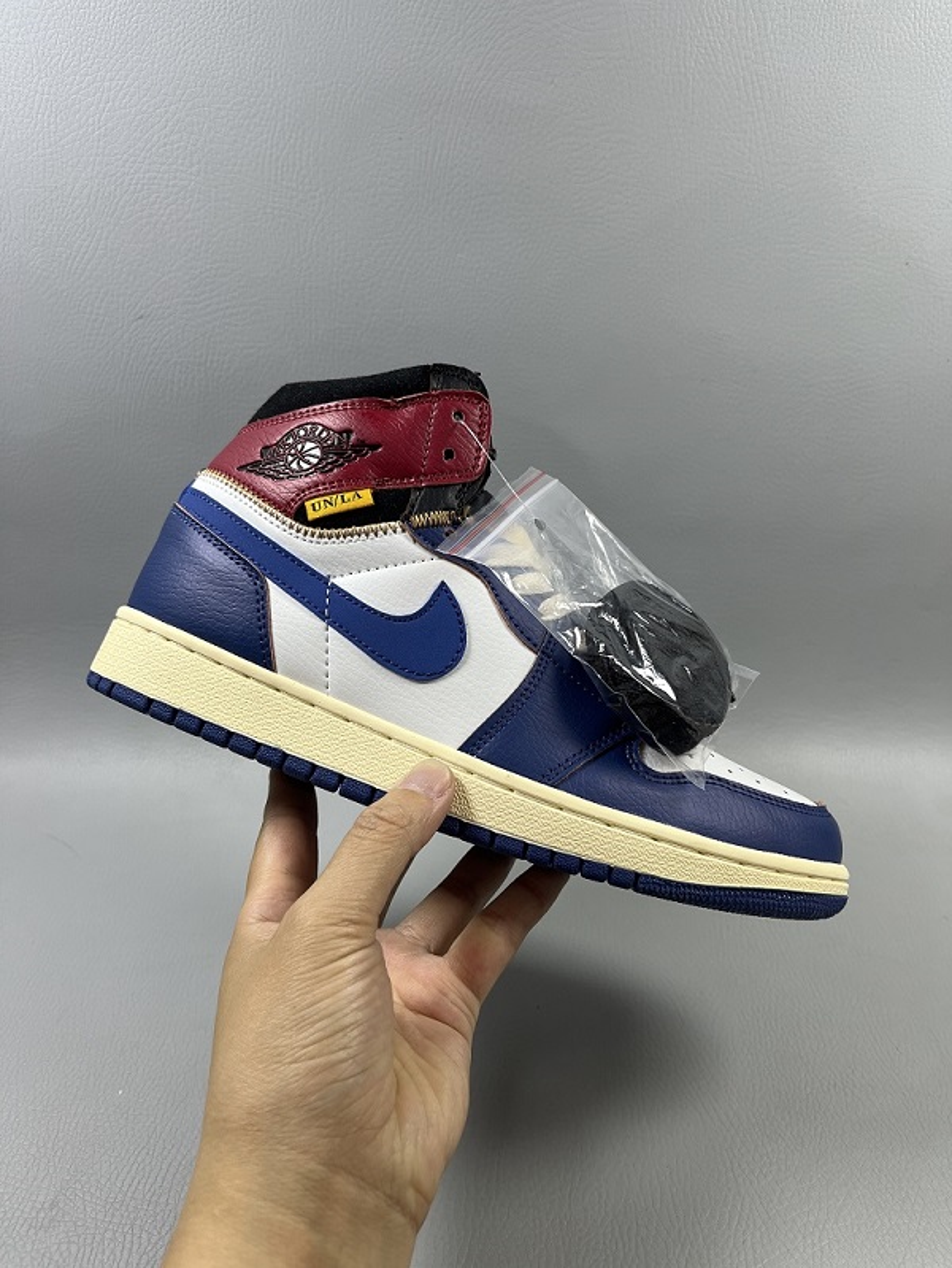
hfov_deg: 53.1
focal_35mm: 26
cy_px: 634
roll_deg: -0.1
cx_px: 476
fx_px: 953
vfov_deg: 67.3
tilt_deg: -26.9
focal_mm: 5.1
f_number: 1.6
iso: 32
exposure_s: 1/100
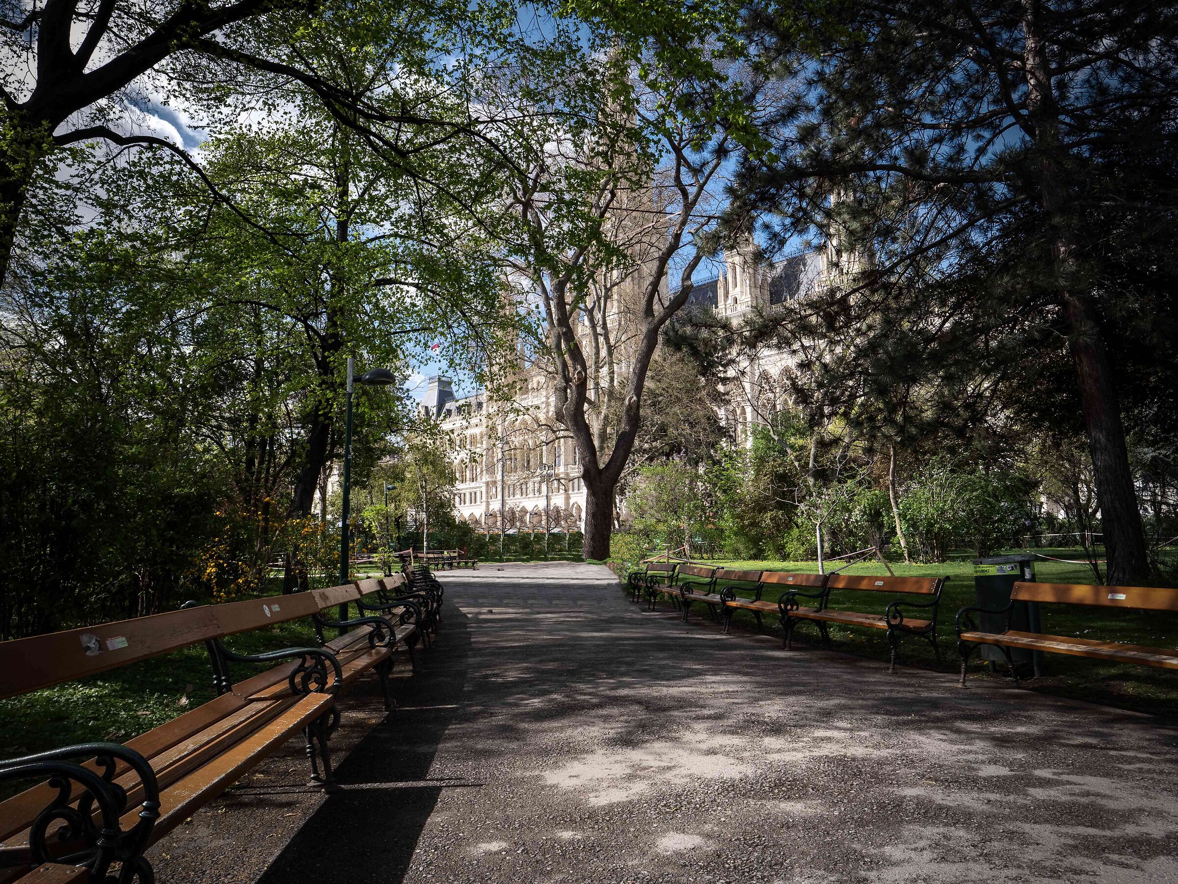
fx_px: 817
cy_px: 442
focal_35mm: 24
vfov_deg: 56.8
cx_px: 589
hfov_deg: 71.6
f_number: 7.1
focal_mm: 12
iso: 320
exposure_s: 1/500
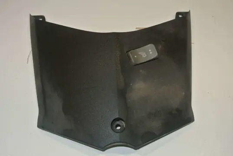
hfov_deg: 43.6
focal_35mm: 45
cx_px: 116
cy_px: 78
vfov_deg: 29.9
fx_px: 292
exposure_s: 1/60
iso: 200
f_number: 4.5
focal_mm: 16.9
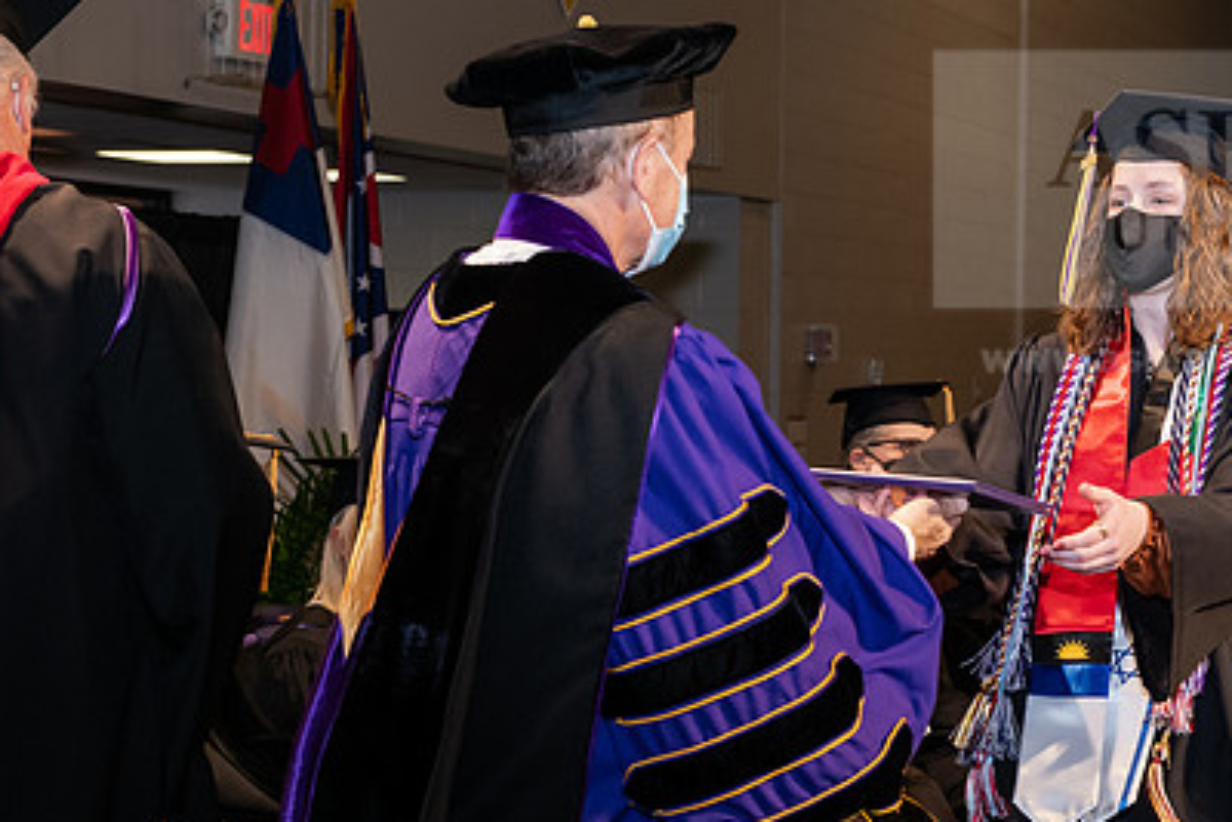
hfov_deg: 23.2
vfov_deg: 15.7
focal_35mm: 87
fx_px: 2978
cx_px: 841
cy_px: 423
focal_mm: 60
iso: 1600
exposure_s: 1/200
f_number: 6.3
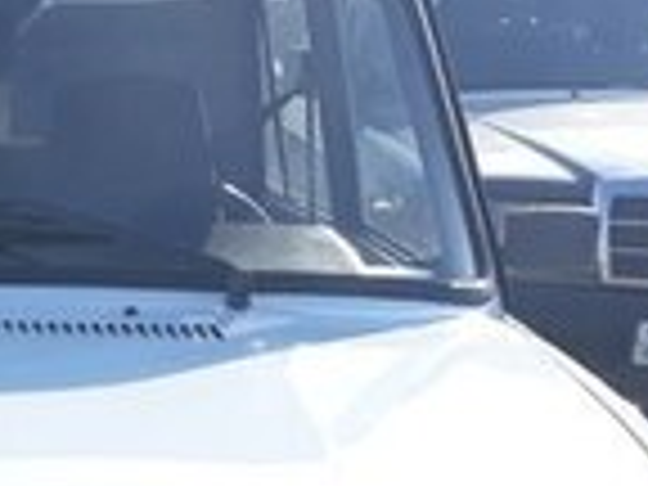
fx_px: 2321
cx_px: -104
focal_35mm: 124
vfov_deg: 11.1
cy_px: 880
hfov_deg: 15.4
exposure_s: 1/1164
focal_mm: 3.71
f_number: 1.7
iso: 40
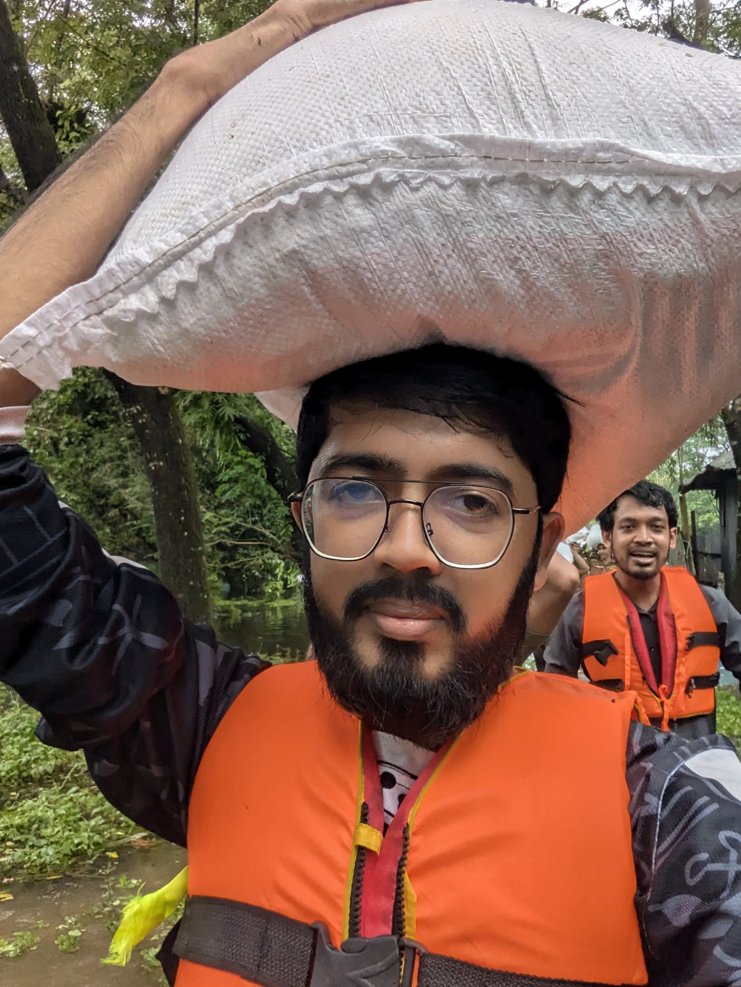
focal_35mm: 32
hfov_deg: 44.1
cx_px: 421
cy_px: 491
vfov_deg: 56.8
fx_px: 912
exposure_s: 1/982
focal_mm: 2.51
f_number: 2
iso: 36
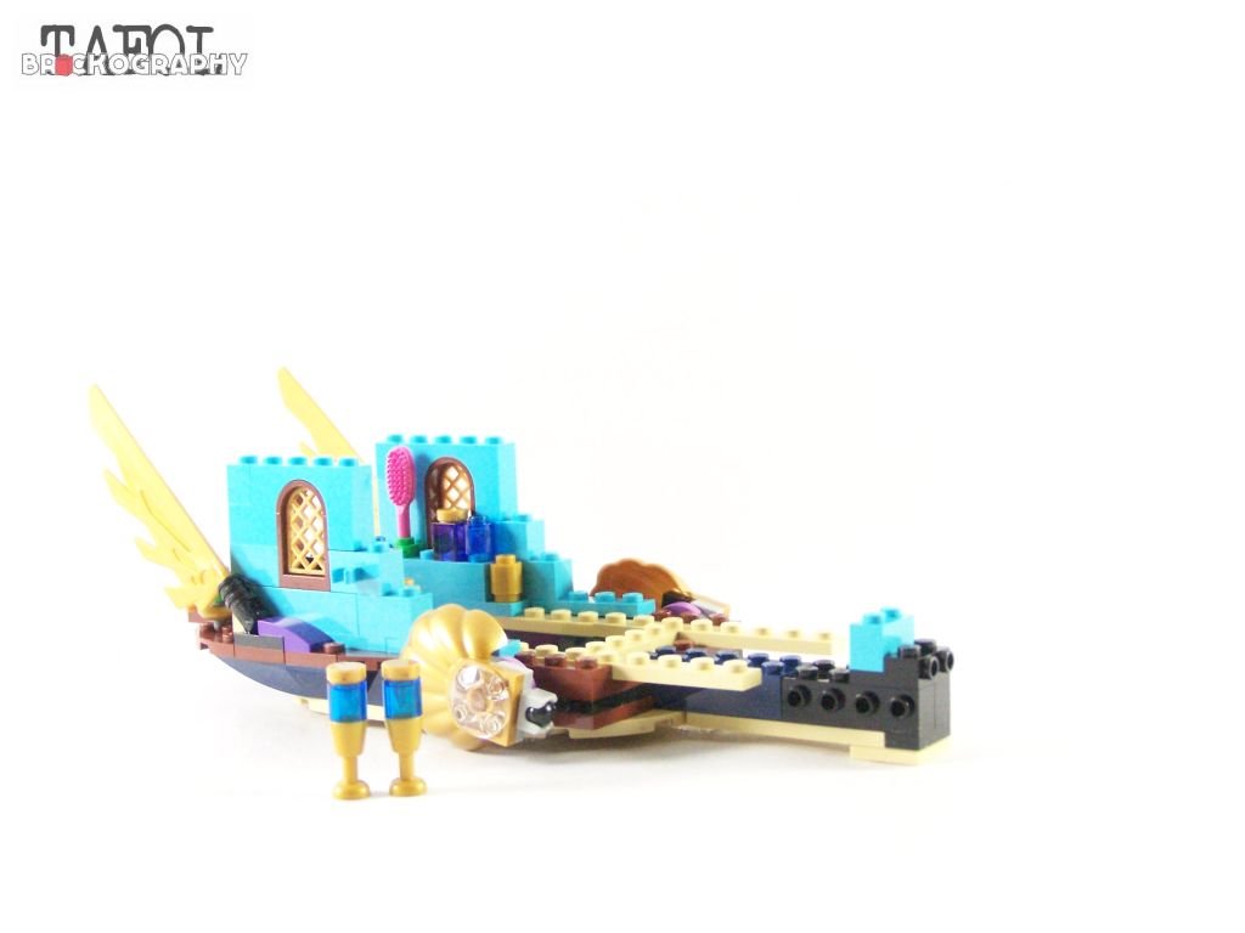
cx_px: 622
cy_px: 466
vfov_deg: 24.8
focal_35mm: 59
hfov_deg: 32.7
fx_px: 2122
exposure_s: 1/60
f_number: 3.6
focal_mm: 9.8
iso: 400
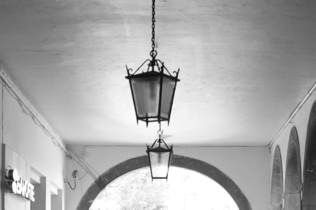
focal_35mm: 137
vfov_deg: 9.7
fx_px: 1202
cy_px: 314
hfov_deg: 15.0
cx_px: 204
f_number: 2.8
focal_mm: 28
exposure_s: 1/60
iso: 400
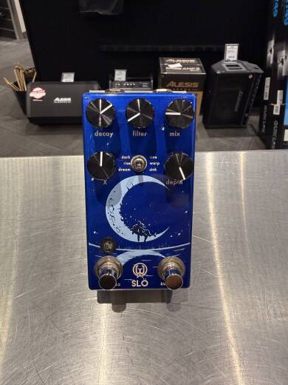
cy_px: 192
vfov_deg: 71.6
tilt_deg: -41.1
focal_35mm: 24
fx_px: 266
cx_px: 144
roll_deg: -1.5
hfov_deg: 56.8
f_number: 2.2
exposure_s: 1/120
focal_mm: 2.22
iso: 160
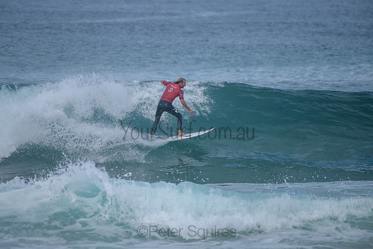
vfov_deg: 2.5
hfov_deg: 3.7
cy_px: 117
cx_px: 172
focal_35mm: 552
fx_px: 5716
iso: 250
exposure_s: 1/2000
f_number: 5.6
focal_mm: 500
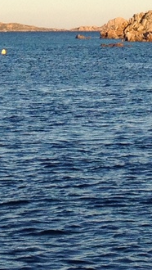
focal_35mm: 185
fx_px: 1324
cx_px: 119
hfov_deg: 6.6
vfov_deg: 11.4
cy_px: -42
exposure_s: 1/1042
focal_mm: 4.28
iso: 64
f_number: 2.4
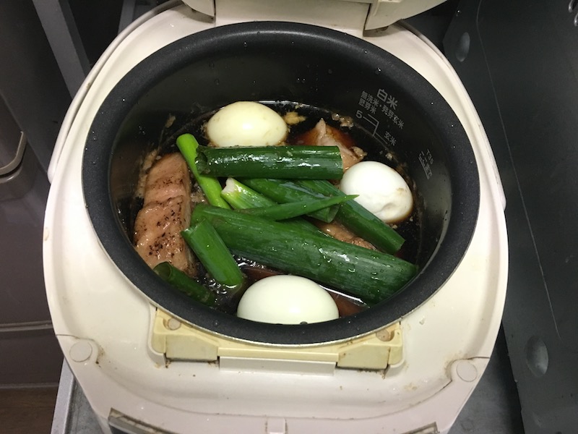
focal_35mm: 29
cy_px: 217
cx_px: 289
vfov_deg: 48.2
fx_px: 484
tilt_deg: -59.5
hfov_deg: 61.7
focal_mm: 4.15
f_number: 2.2
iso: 200
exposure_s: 1/30
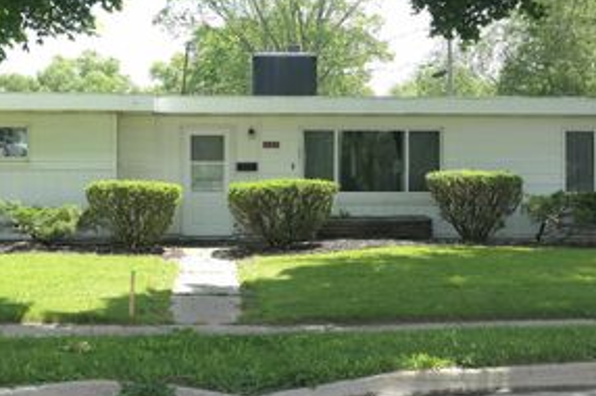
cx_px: 283
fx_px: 1158
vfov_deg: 19.4
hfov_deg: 28.9
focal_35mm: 70
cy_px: 155
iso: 125
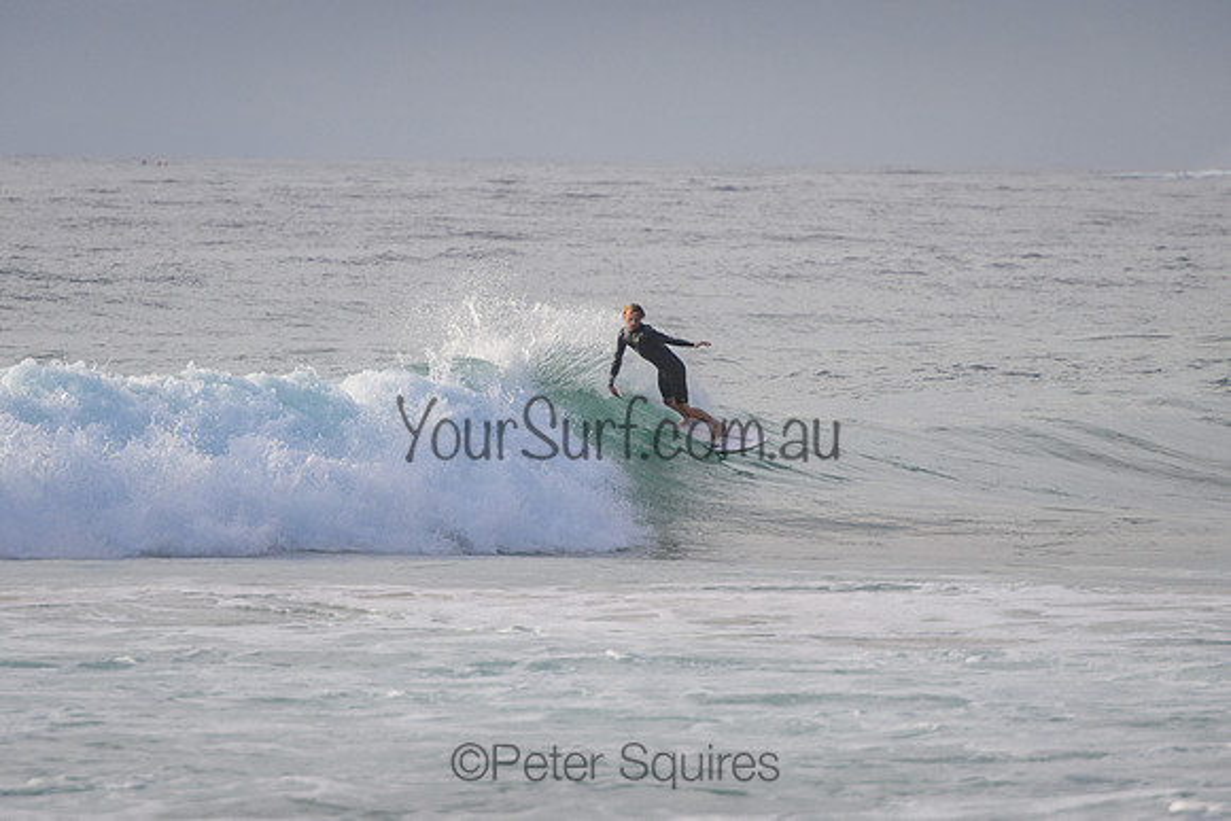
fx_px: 18816
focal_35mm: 550
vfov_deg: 2.5
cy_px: 380
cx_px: 627
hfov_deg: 3.7
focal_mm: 400
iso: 320
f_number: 5.6
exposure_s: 1/2000
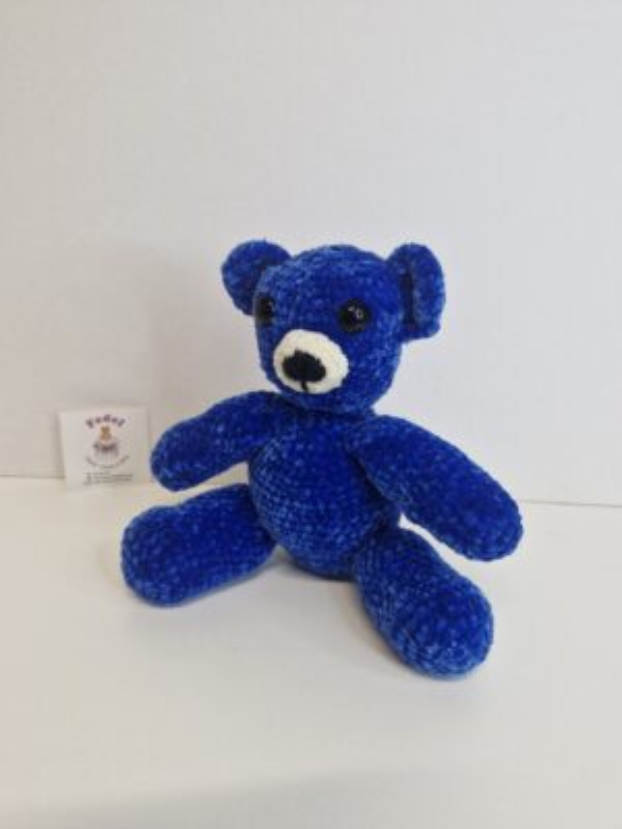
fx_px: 551
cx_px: 311
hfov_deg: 58.9
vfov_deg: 73.9
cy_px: 414
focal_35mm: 23
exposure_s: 1/180
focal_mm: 5.54
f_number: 1.8
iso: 50
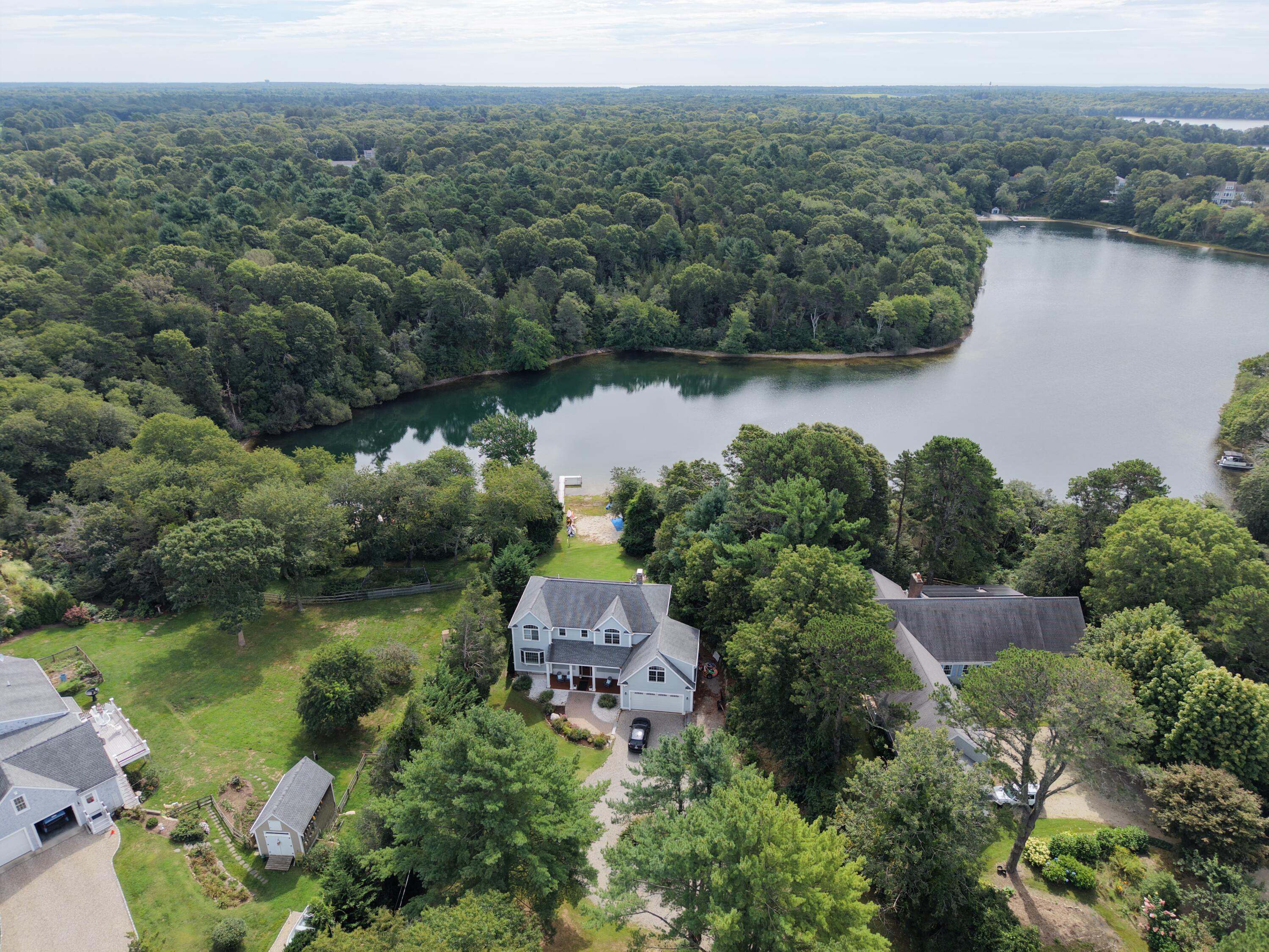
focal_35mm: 24
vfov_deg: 56.8
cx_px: 634
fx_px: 880
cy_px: 476
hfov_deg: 71.6
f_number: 1.8
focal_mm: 8.67
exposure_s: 1/800
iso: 100
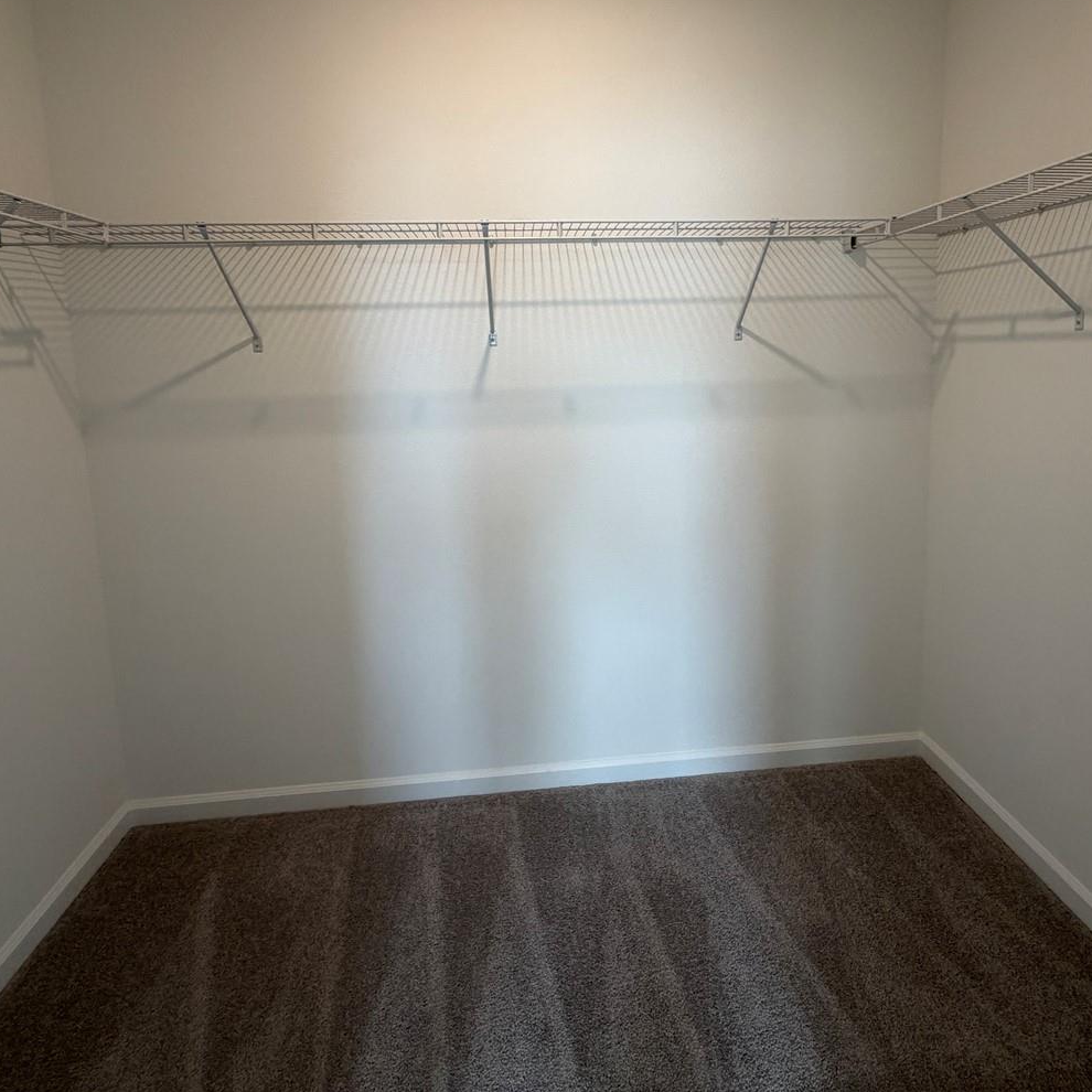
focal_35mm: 20
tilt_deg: -7.7
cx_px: 595
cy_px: 433
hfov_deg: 74.7
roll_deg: +1.6
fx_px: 714
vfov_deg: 74.0
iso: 200
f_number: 2.2
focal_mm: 2.22
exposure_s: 1/120
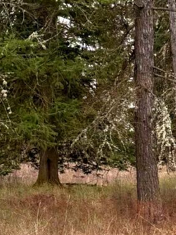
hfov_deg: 11.6
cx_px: 116
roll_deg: +0.7
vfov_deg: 15.4
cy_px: 123
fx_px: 868
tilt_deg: +3.8
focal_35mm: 128
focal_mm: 6.76
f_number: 1.78
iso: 80
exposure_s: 1/539
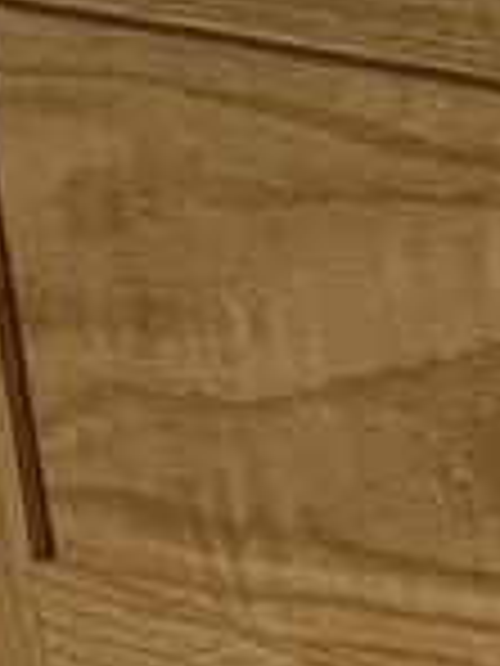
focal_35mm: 180
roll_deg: +3.9
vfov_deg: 10.4
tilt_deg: -28.8
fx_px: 3467
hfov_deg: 8.0
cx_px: 869
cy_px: 1188
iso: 250
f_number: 1.5
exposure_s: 1/60
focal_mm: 5.7
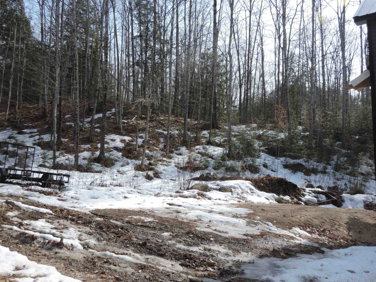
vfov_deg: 40.7
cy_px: 141
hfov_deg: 52.6
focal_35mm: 35
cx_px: 188
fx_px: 380
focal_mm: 6.2
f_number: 3.3
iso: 80
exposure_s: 1/500
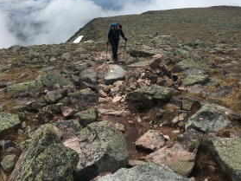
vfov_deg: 37.4
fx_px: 264
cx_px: 114
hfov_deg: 49.0
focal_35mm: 38
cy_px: 66
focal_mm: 4.15
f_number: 2.2
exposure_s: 1/2564
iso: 25
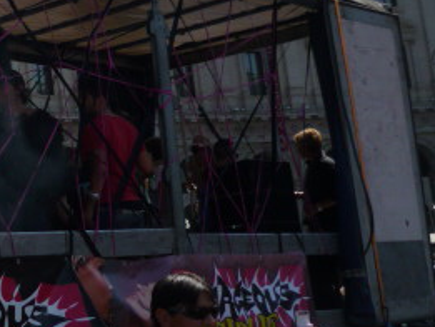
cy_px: 108
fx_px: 1018
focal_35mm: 81
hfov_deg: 22.2
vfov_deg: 18.2
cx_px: -95
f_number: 8
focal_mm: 5.5
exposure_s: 1/250
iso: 100
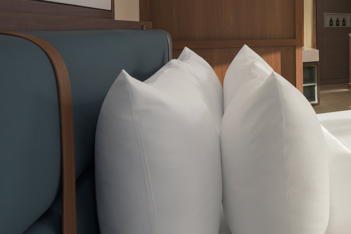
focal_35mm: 36
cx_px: 484
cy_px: 13
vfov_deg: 34.3
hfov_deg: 33.3
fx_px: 351
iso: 640
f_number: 7.1
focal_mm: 12
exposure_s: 1/40
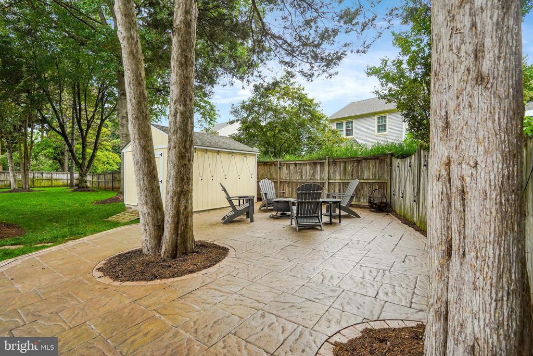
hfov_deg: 96.7
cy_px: 178
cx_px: 266
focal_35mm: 16
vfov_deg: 73.8
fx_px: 237
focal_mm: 16
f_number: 8
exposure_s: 1/500
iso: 1250
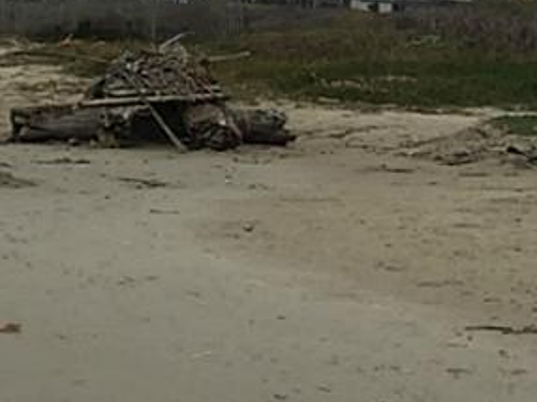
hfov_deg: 17.6
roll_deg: -2.7
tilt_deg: +7.1
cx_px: -180
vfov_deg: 13.5
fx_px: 1612
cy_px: -162
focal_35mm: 104
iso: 32
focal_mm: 4.15
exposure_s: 1/1276
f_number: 2.2
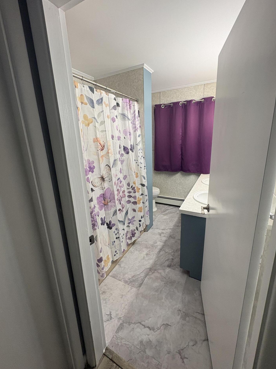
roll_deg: +2.3
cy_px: 178
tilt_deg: -14.3
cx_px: 141
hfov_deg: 81.7
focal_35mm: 15
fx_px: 159
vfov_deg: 98.1
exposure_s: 1/120
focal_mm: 2.22
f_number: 2.2
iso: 200
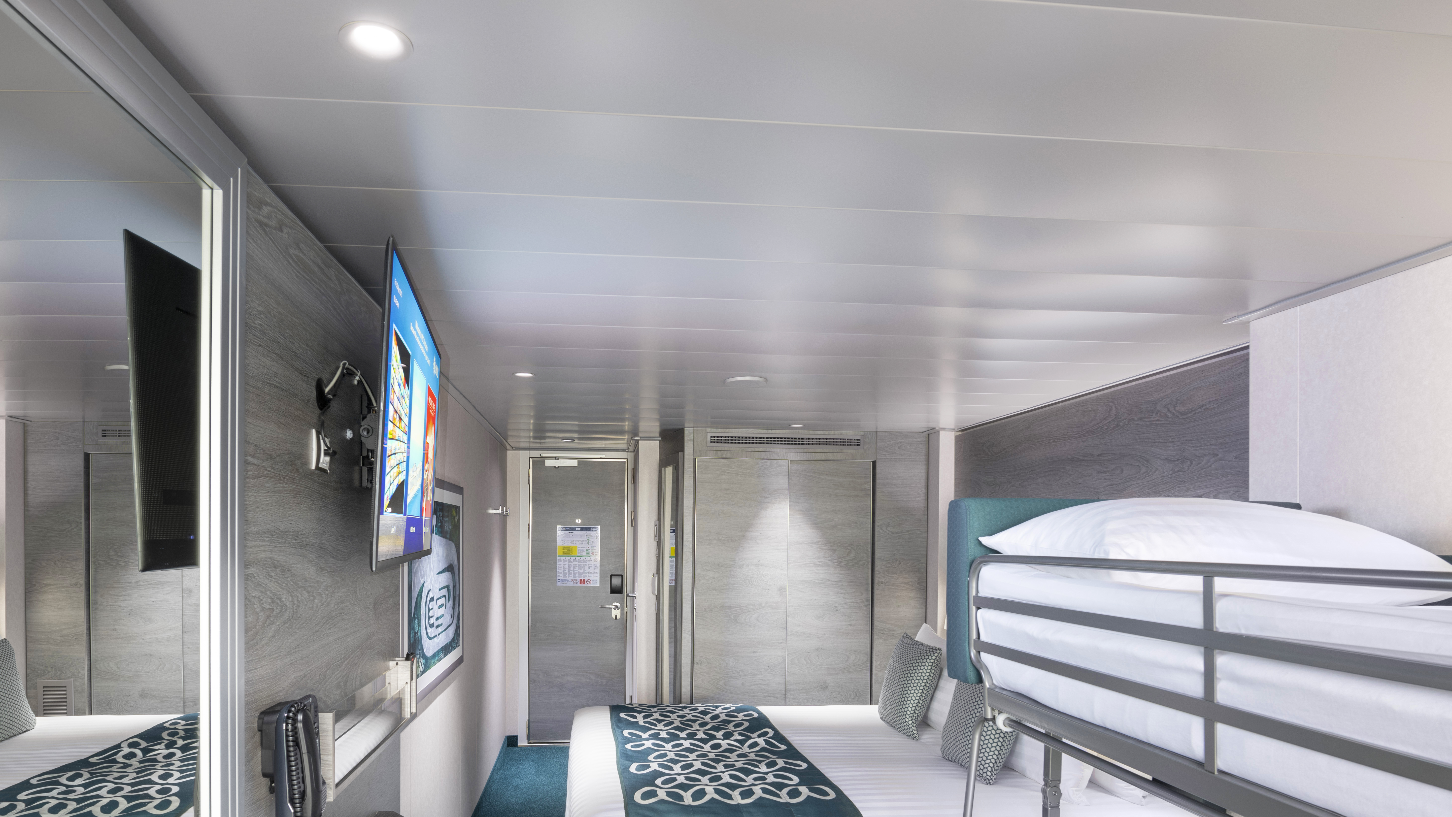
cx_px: 659
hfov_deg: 83.6
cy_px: 544
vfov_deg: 52.6
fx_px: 809
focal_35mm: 21
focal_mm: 14
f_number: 11
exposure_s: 1/4
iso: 200
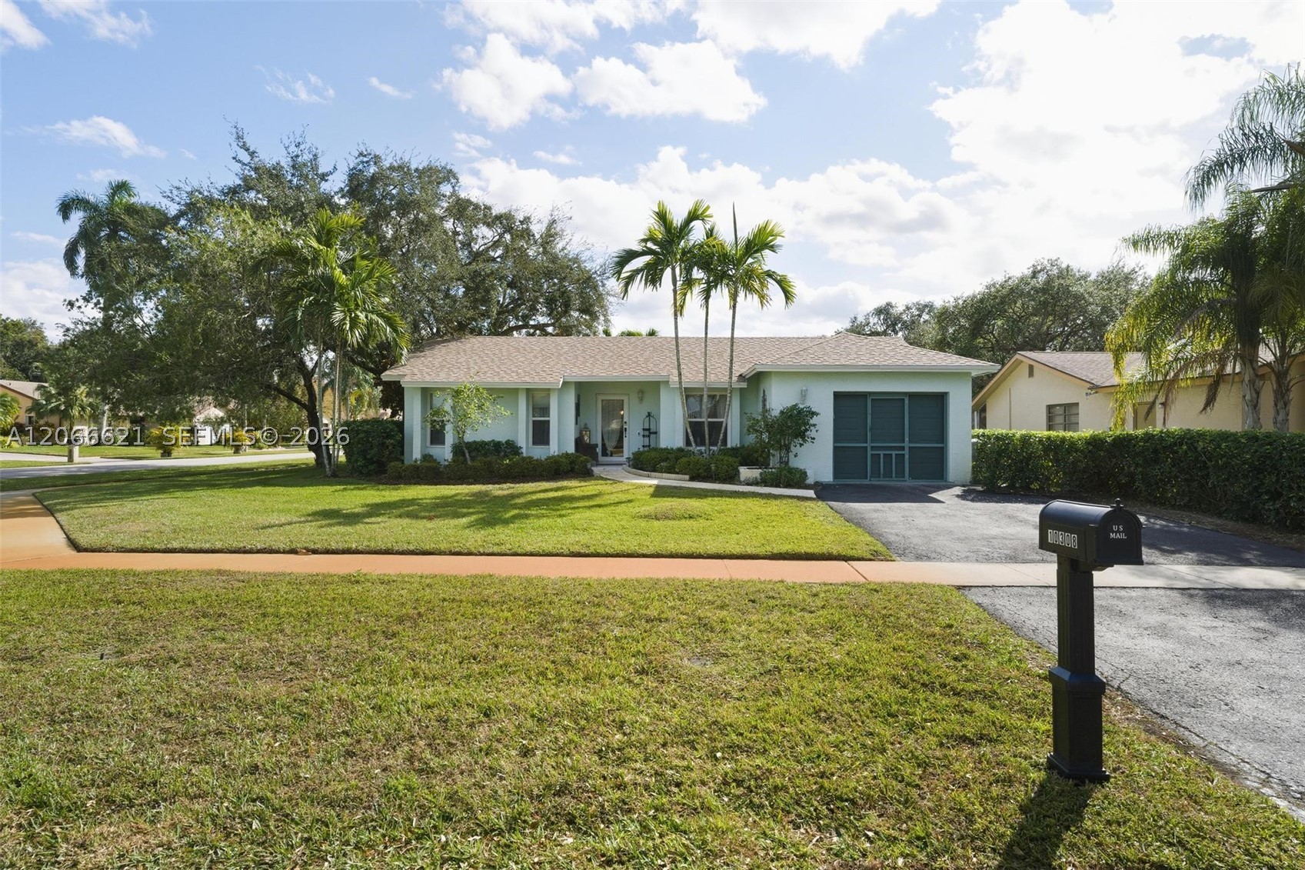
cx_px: 652
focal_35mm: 18
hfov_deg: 90.0
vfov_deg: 67.4
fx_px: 652
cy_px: 435
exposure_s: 1/160
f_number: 8
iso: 100
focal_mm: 18
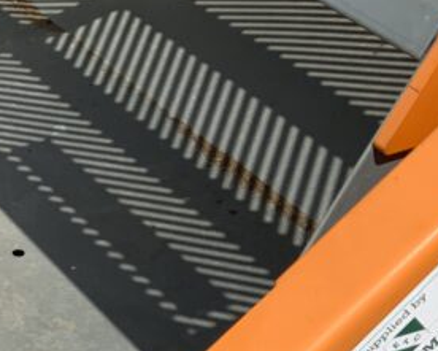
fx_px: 1362
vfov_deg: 14.6
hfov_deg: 17.1
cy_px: 238
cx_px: -152
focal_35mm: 105
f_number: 1.8
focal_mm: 3
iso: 20
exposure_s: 1/3125
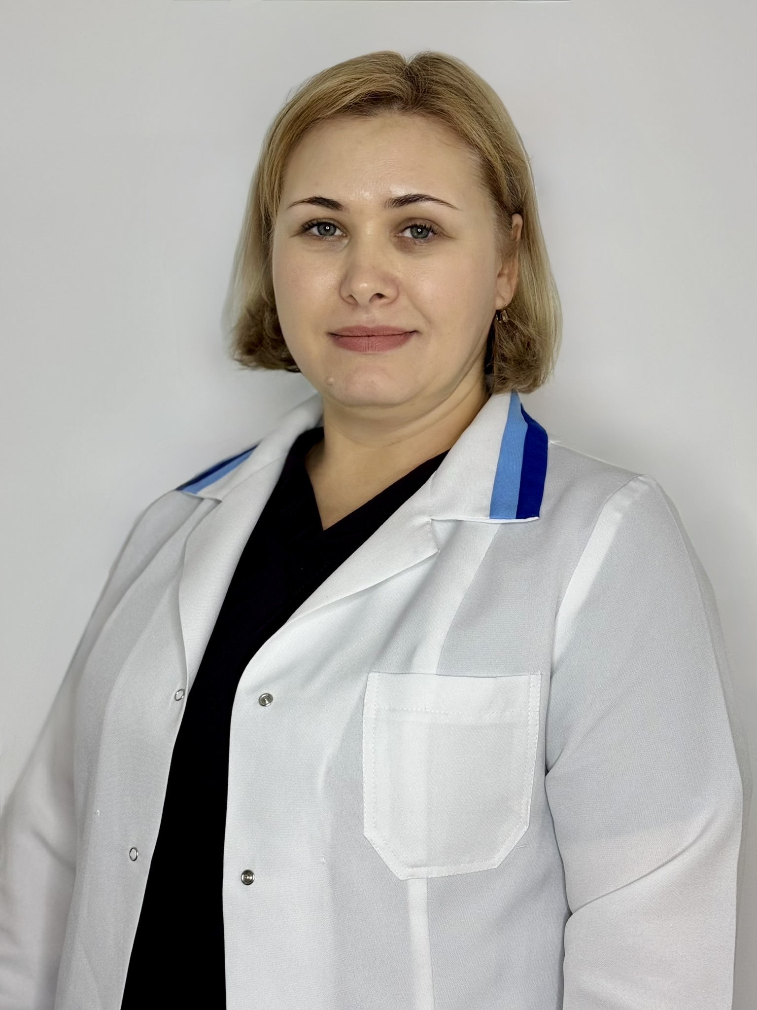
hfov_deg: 30.3
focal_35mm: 48
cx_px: 378
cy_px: 505
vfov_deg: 39.7
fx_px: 1400
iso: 64
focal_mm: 6.76
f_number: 1.78
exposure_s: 1/50
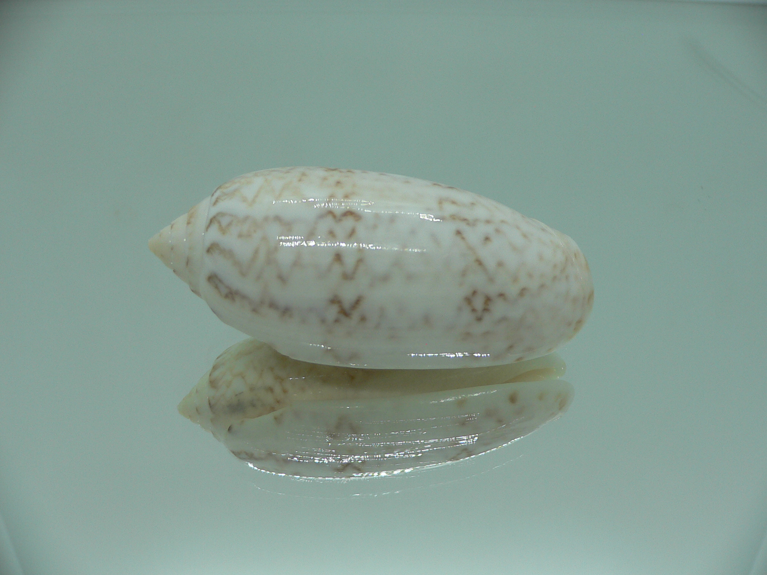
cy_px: 288
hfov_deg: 52.6
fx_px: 776
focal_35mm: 35
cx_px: 384
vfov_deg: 40.7
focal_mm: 4.6
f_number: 2.8
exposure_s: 1/60
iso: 80
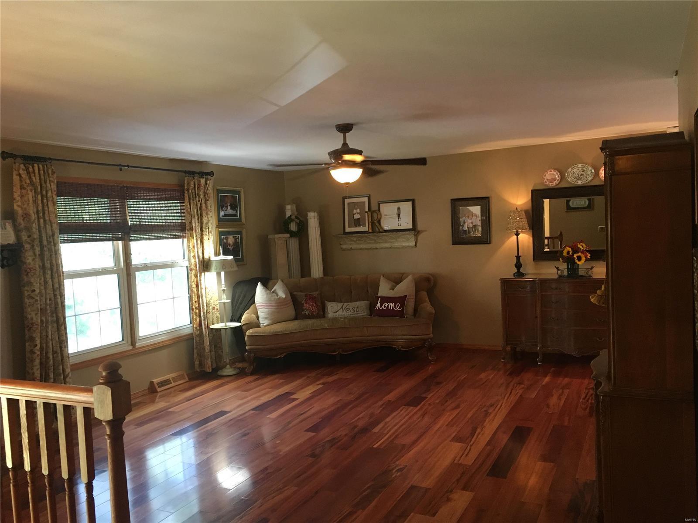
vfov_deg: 48.2
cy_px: 262
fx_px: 585
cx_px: 349
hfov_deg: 61.7
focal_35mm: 29
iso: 160
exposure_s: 1/30
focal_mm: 4.15
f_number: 2.2
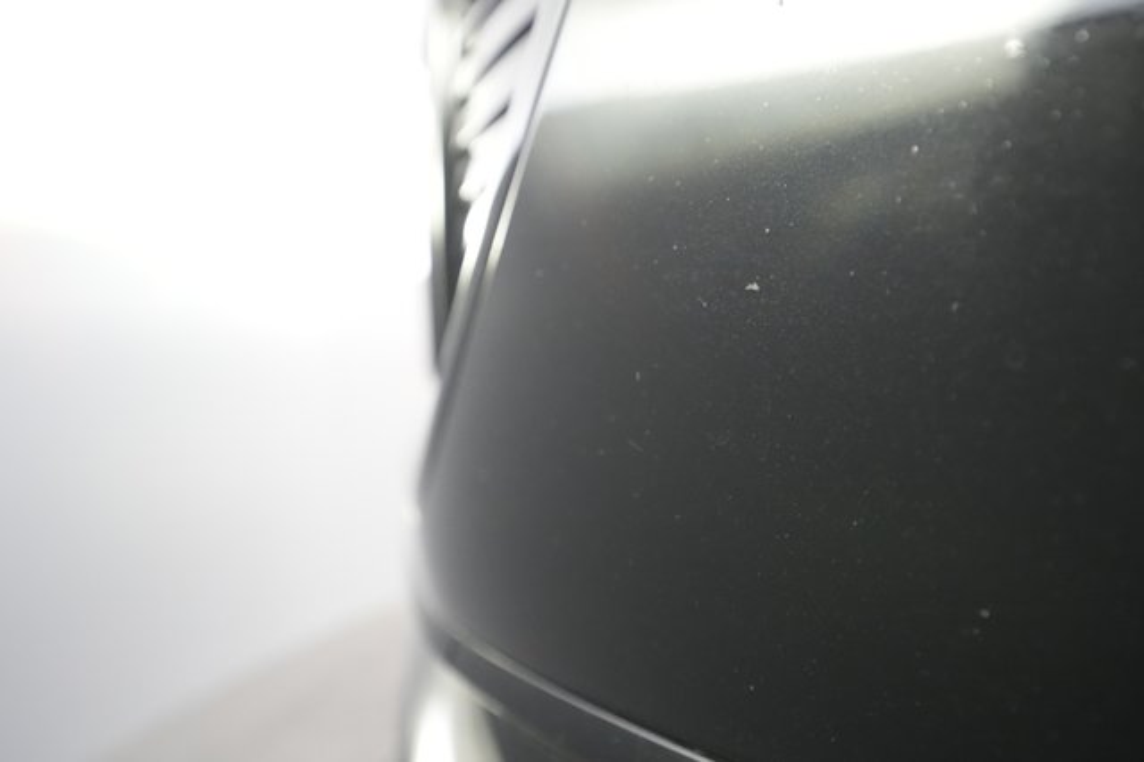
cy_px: 381
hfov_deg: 65.5
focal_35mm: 28
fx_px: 889
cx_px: 572
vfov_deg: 46.4
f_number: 4.5
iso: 6400
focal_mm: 28
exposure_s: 1/100
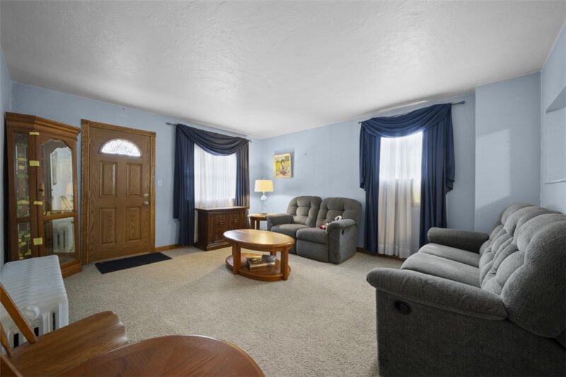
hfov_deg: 104.3
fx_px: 220
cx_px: 283
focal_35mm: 14
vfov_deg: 81.2
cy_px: 188
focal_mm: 14
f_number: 8
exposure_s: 1/1.67
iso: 400
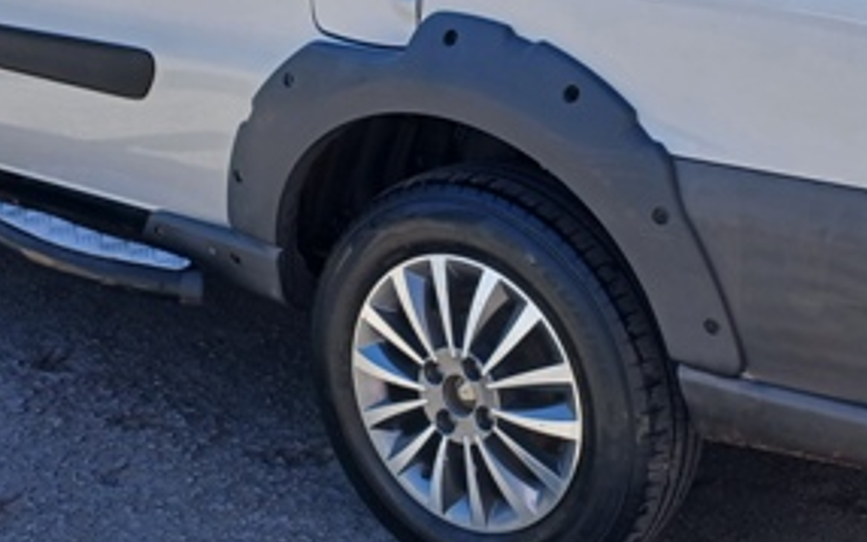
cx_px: 397
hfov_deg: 26.8
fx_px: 1820
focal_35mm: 77
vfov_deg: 16.9
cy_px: 206
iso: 20
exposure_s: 1/242
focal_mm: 3.98
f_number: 1.8
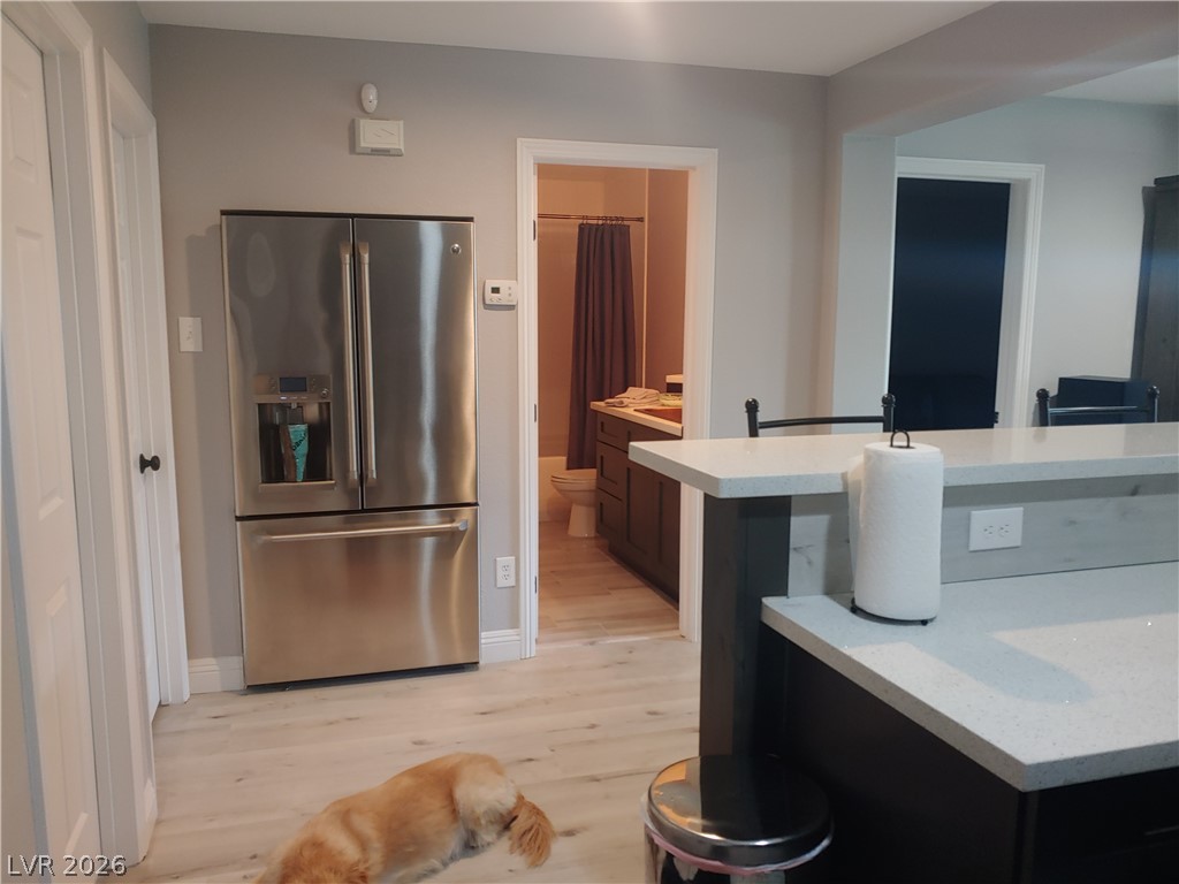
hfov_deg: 69.4
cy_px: 442
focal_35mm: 25
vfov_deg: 54.9
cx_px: 590
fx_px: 851
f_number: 1.5
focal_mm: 4.23
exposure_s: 1/60
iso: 250
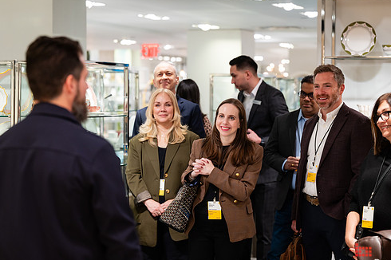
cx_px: 180
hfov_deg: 18.9
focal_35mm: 108
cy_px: 131
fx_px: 1172
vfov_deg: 12.7
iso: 640
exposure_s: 1/160
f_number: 3.2
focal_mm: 91
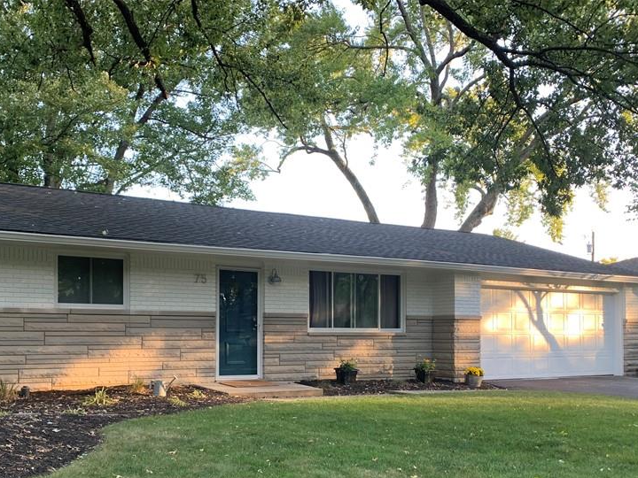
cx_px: 265
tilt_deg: +0.7
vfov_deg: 38.0
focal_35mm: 37
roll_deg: +0.7
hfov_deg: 49.9
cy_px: 339
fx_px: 682
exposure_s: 1/121
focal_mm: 4.25
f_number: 1.8
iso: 50
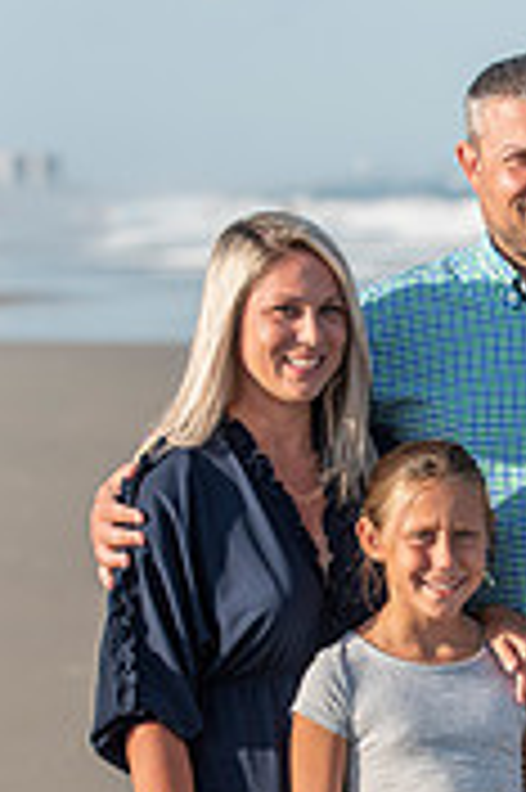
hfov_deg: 5.6
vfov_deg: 8.5
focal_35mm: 243
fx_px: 5336
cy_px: 644
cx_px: 553
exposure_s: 1/3200
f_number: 3.5
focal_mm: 95
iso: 250
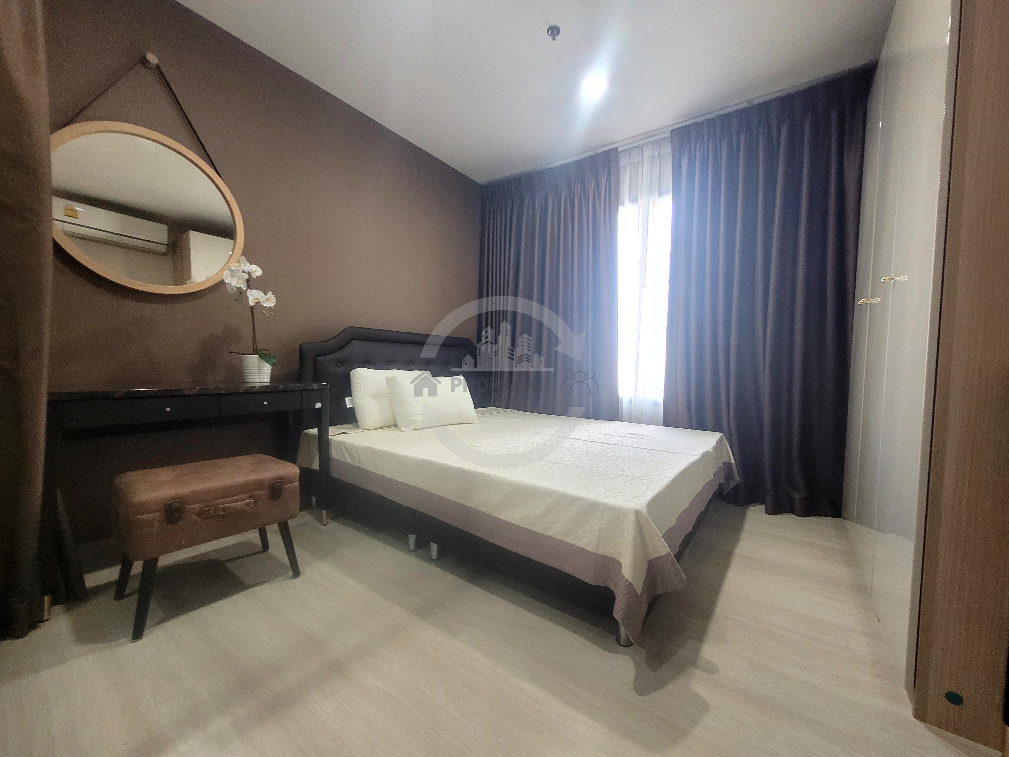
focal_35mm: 13
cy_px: 378
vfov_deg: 89.9
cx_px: 504
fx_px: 379
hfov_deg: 106.2
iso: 320
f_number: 2.2
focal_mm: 1.74
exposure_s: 1/50
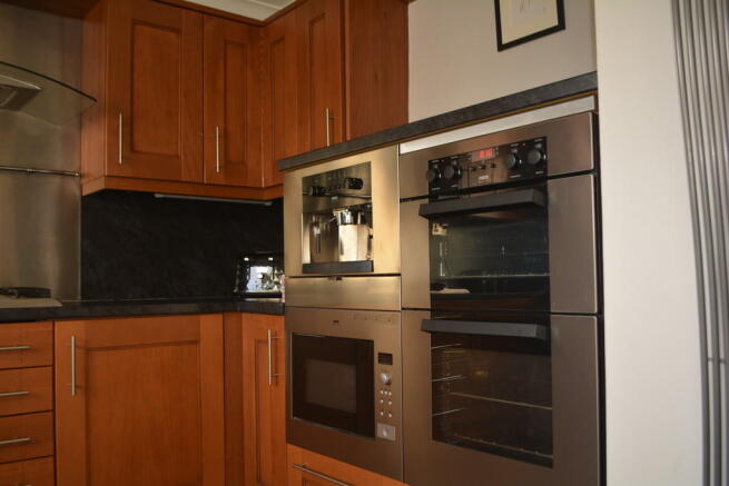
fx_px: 668
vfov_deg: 40.0
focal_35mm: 33
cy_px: 243
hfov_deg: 57.2
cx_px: 364
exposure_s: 1/60
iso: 400
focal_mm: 22
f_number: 3.8
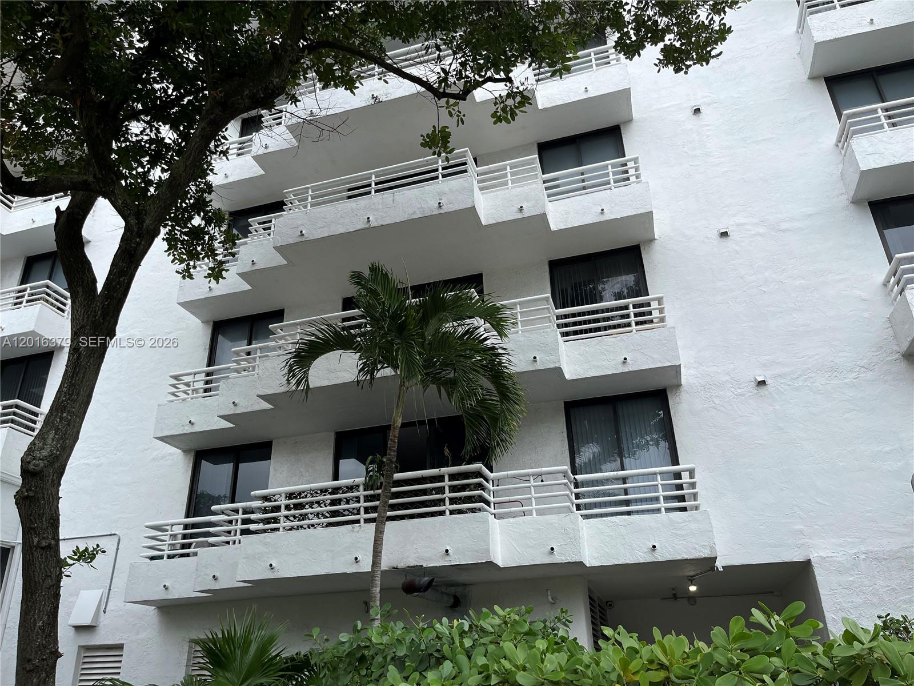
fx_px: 687
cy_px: 343
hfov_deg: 67.3
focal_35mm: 26
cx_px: 457
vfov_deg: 53.1
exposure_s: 1/1238
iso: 50
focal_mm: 5.1
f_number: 1.6
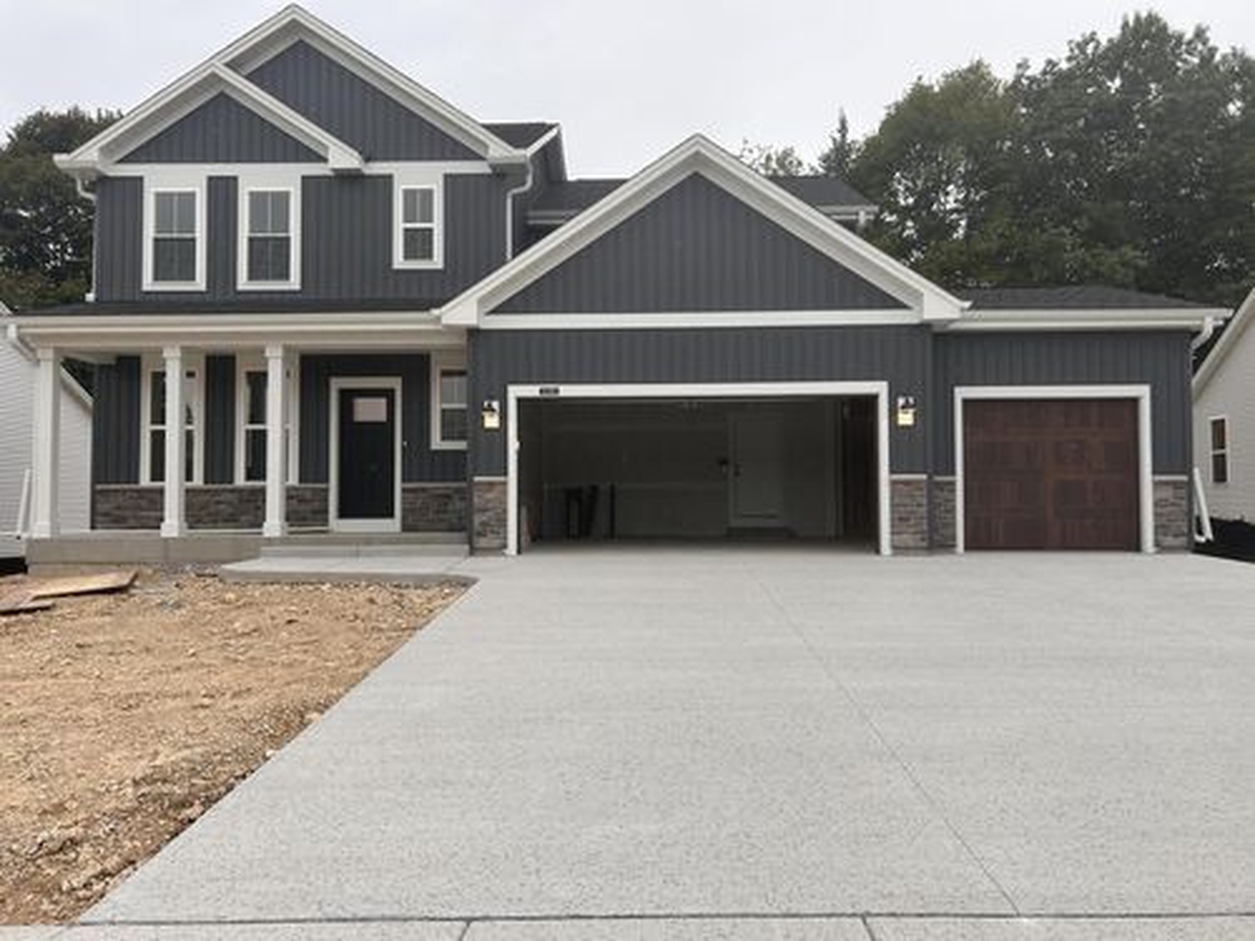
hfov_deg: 67.3
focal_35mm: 26
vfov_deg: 53.1
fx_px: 943
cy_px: 470
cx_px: 628
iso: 50
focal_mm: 5.7
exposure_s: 1/753
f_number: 1.5
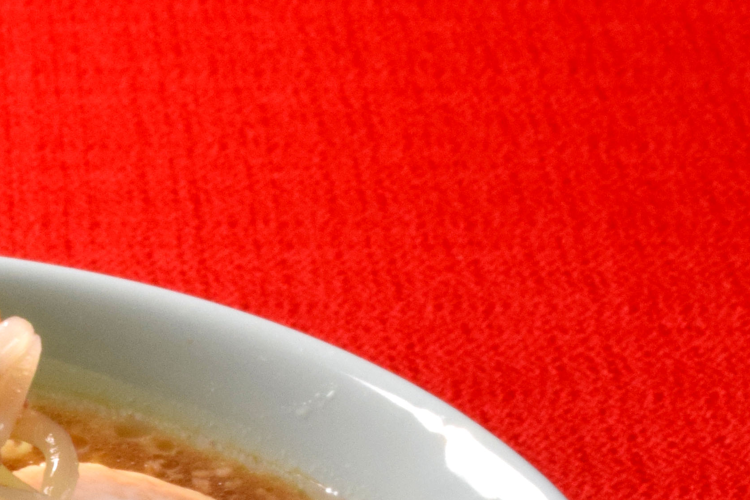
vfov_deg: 5.2
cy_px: 830
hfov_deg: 7.8
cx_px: -278
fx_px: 5437
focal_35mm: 261
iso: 800
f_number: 25
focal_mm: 50
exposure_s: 1/3
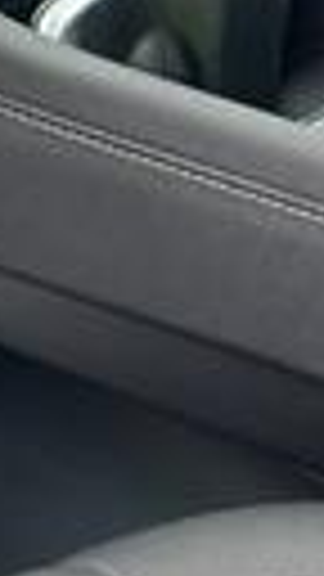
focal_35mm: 226
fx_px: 3452
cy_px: -418
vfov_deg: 9.2
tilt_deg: -23.7
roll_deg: -1.3
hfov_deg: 5.3
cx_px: -320
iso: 50
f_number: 1.5
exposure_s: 1/194
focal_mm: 5.7
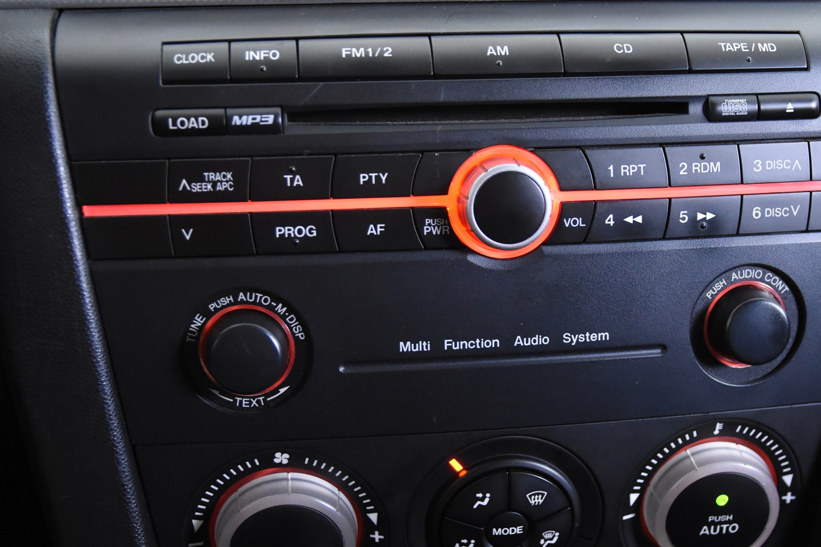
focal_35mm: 57
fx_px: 1300
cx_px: 504
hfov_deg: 34.9
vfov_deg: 23.7
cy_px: 318
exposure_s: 1/50
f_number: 3.2
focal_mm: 28
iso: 4500
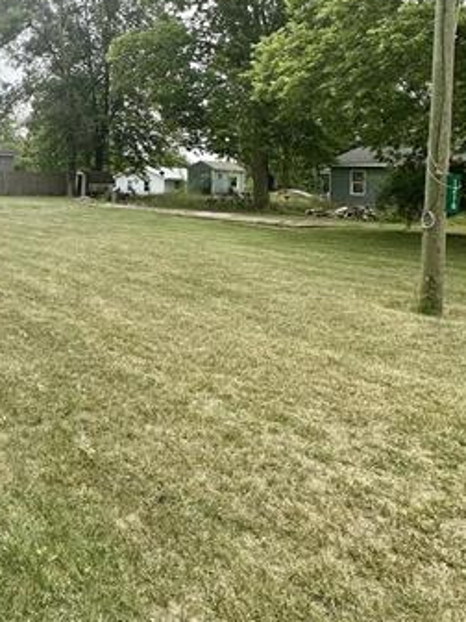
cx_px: 9
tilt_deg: +0.6
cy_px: 180
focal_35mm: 32
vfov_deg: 54.9
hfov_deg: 39.4
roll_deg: -2.1
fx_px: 574
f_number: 2.2
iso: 50
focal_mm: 2.22
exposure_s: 1/1490
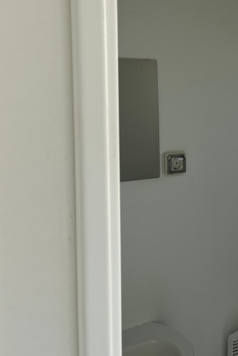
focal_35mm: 50
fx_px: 496
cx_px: 293
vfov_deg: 39.2
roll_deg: +0.5
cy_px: 125
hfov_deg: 24.2
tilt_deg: -0.8
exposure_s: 1/182
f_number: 1.6
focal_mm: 5.1
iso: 40
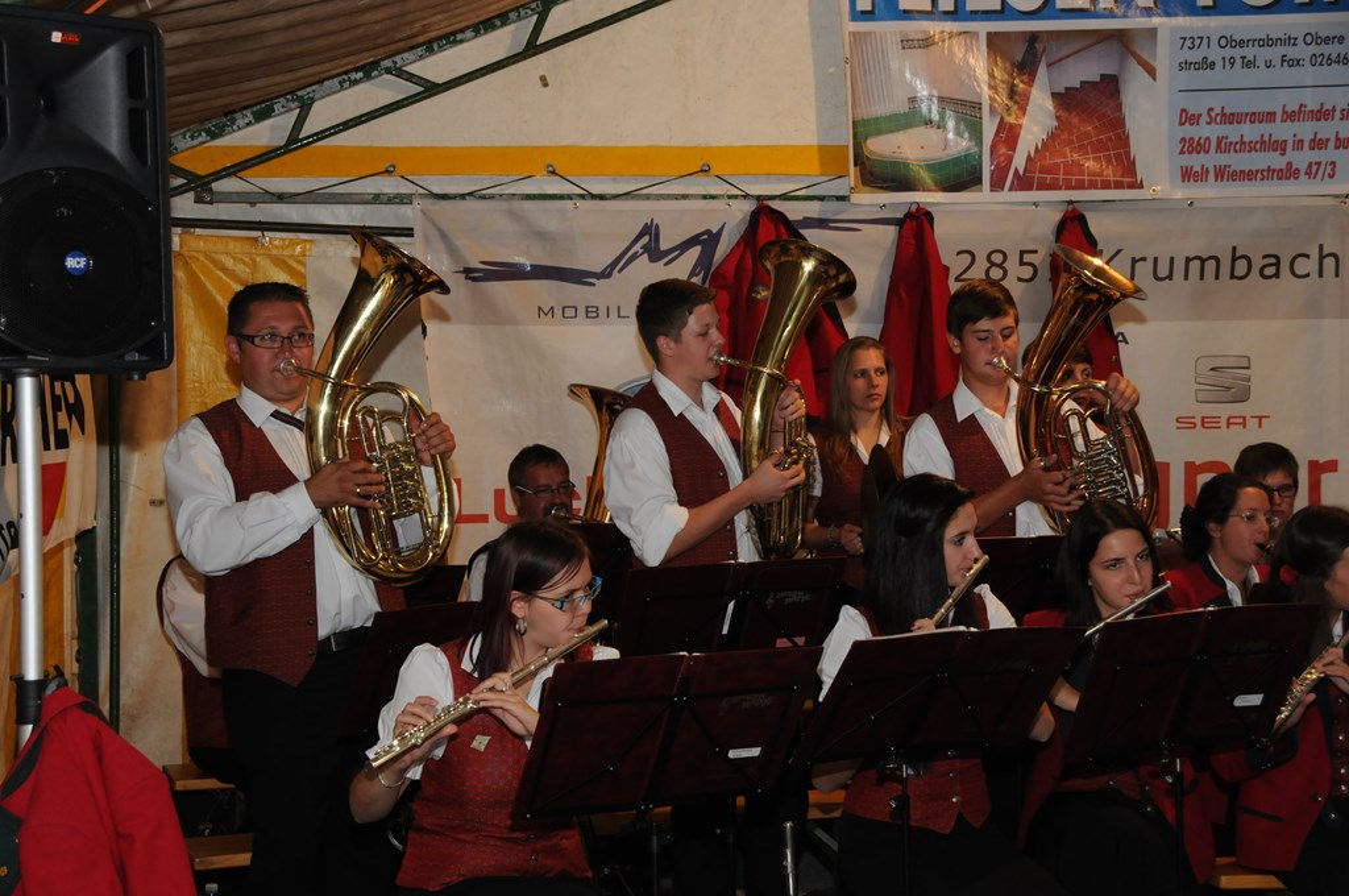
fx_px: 2582
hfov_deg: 29.3
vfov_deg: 19.7
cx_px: 674
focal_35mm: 69
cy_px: 448
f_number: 7.1
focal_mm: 46
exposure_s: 1/60
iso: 800
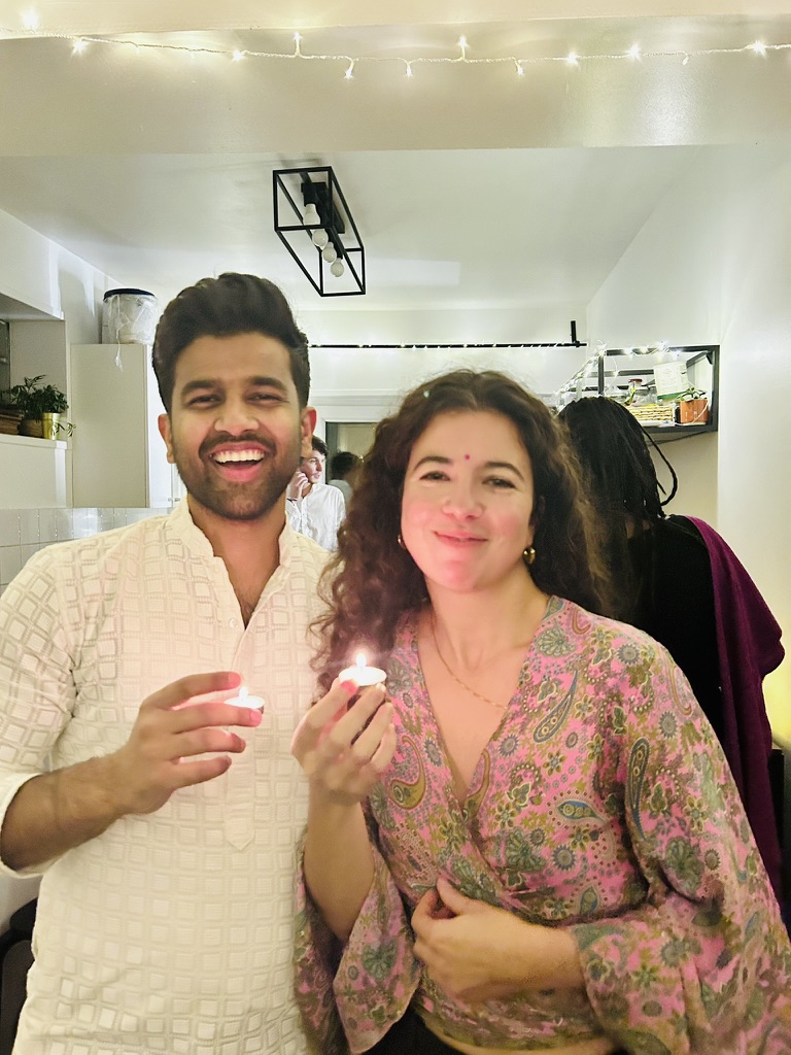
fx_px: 792
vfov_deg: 67.3
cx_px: 396
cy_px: 528
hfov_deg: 53.1
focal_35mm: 26
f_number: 1.5
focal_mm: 5.7
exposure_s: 1/30
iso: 1000
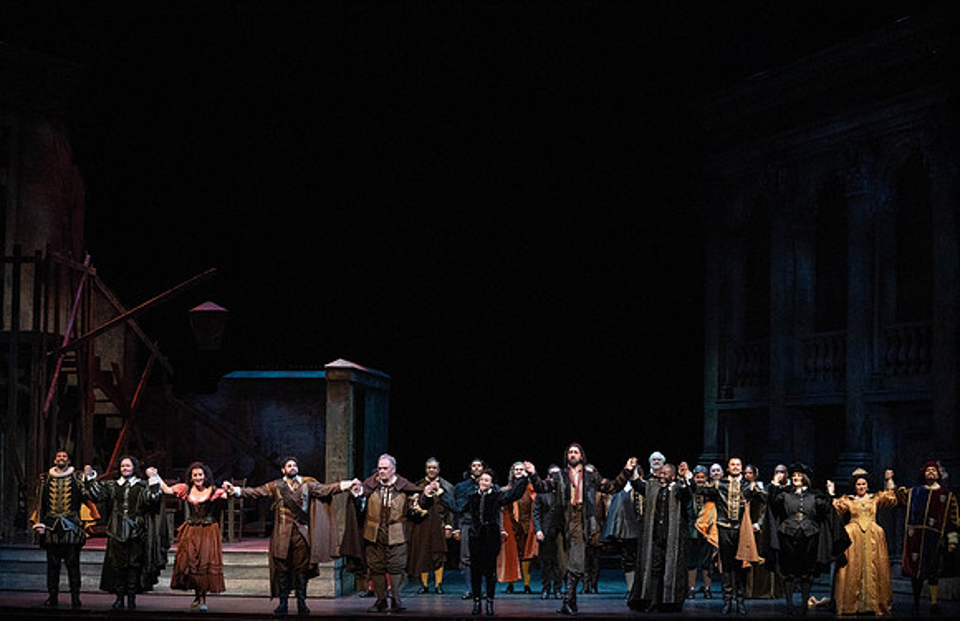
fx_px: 1885
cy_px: 320
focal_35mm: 71
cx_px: 480
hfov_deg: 28.6
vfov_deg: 18.7
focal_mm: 70
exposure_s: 1/250
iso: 6400
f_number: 9
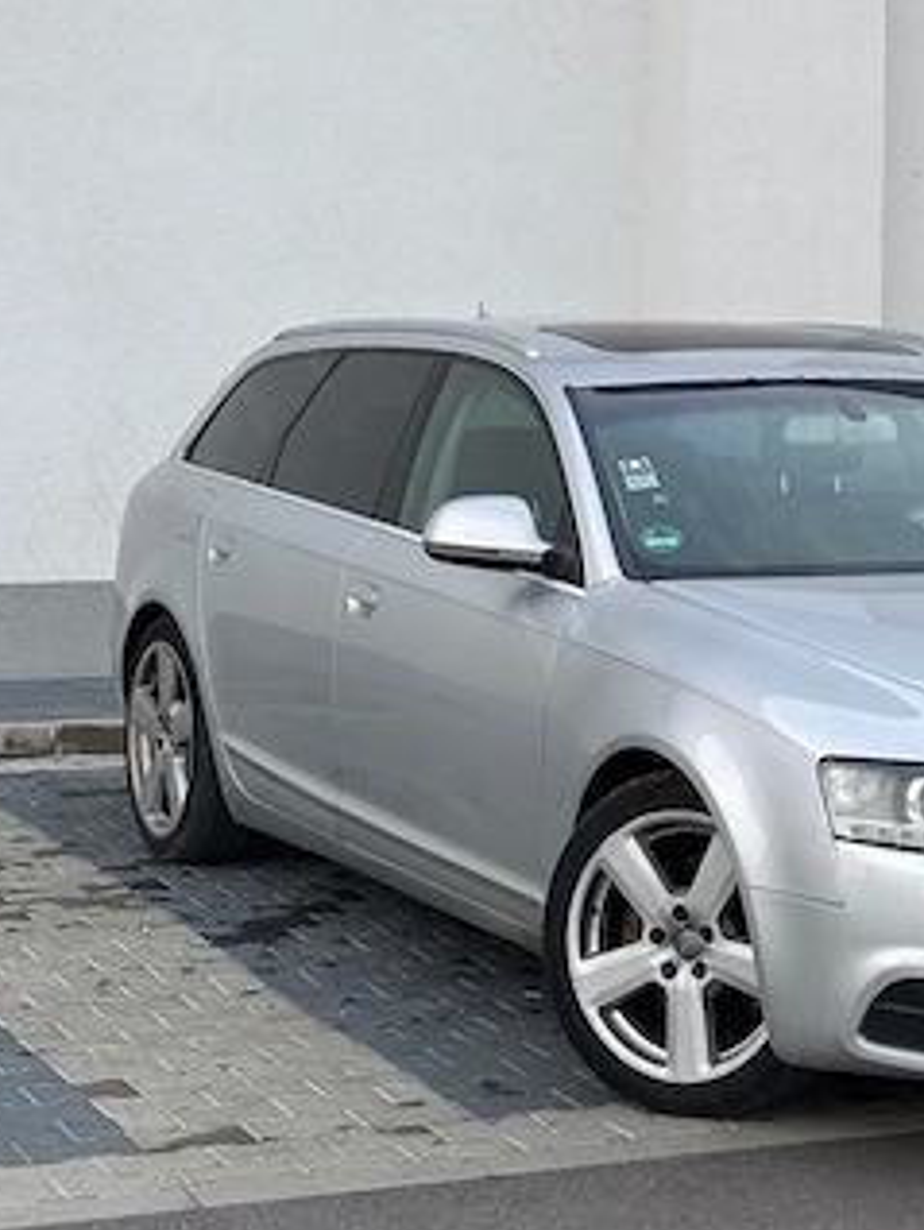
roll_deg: -0.3
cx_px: 912
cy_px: 491
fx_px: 3483
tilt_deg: -3.5
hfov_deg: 14.9
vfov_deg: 20.0
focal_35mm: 98
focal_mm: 5.96
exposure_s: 1/225
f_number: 1.6
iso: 32
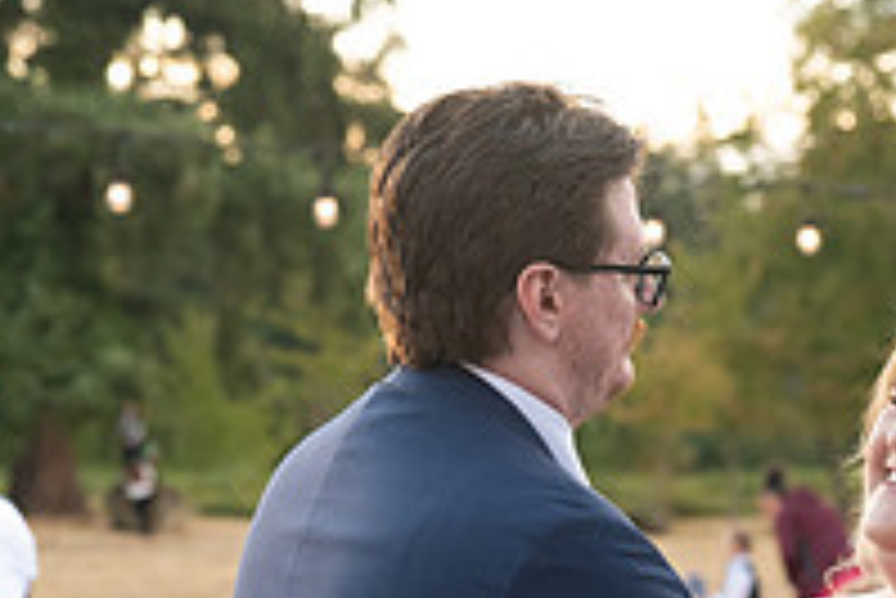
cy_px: 623
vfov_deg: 8.2
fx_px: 4134
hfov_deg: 12.3
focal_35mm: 166
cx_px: 743
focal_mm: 57
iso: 1600
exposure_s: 1/500
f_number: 4
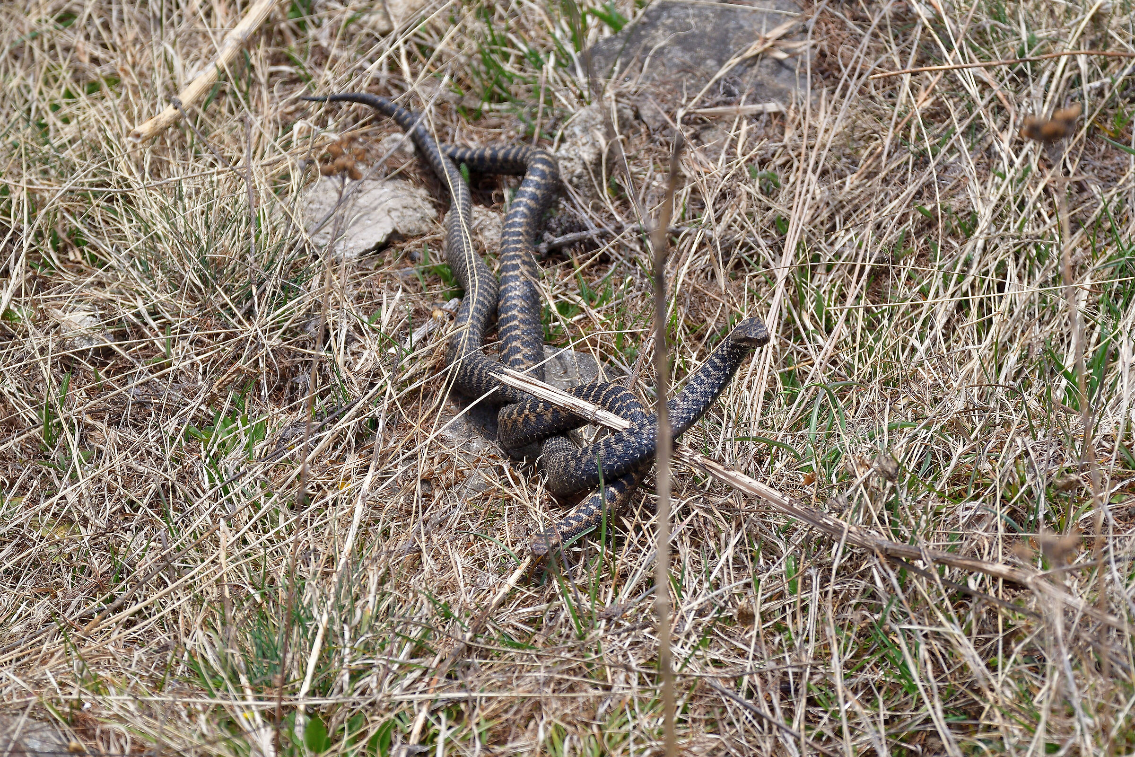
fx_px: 14186
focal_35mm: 450
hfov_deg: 4.6
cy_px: 378
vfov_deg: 3.1
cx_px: 568
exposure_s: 1/1000
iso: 500
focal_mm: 300
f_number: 7.1
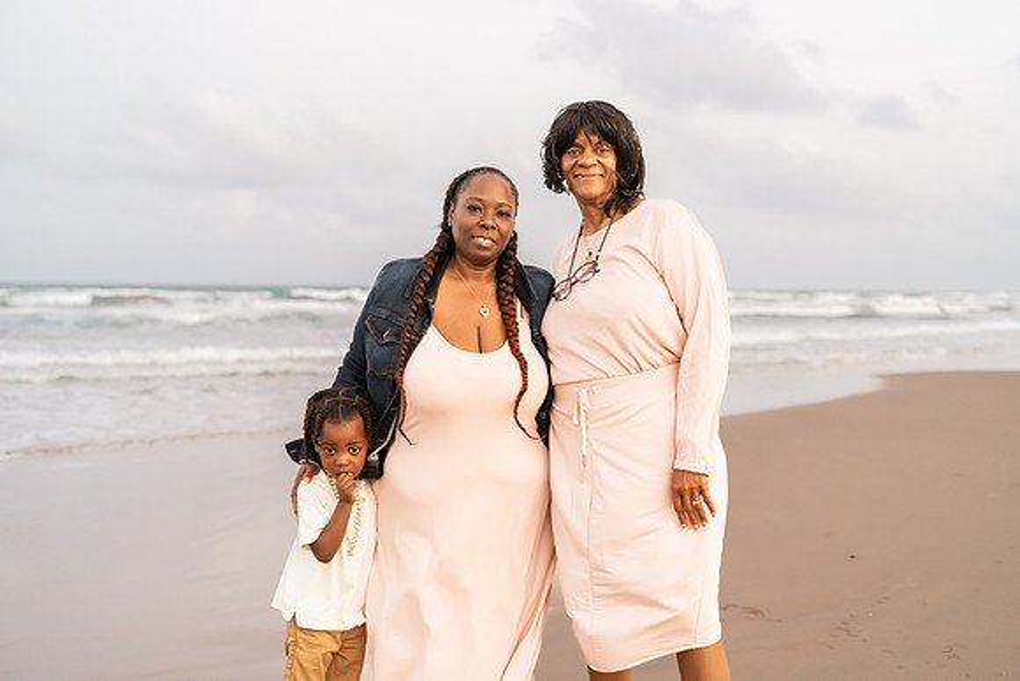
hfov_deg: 39.6
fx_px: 1417
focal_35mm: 50
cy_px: 340
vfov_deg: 27.0
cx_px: 510
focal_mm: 50
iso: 6400
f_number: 2.8
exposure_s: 1/200
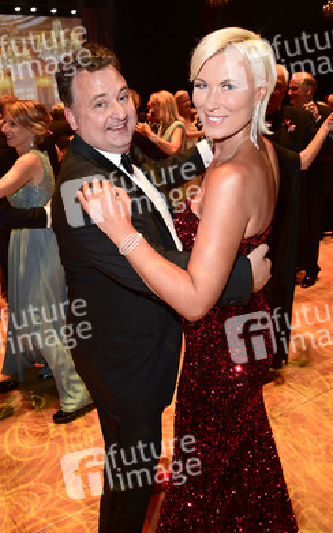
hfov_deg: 49.2
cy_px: 263
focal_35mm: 25
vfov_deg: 72.6
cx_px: 171
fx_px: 363
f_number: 5
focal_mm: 24
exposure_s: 1/125
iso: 2500
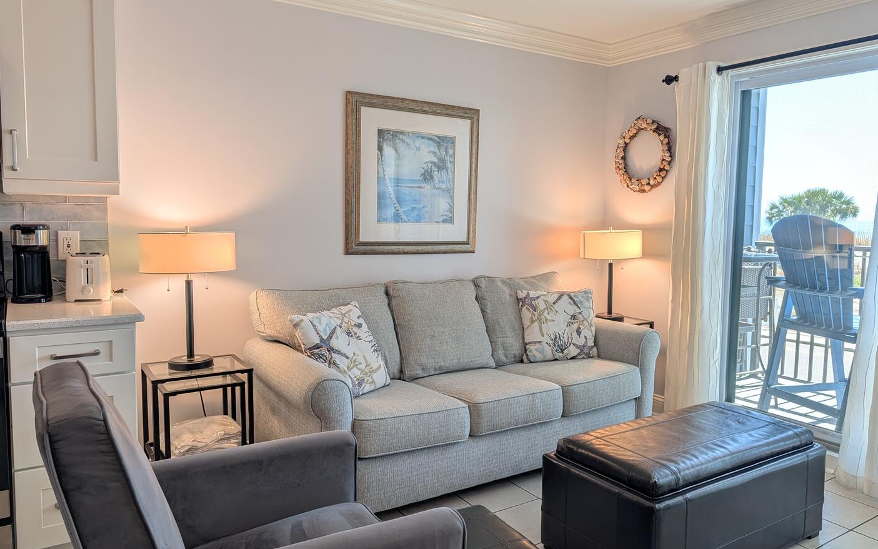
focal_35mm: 26
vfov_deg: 47.6
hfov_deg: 70.4
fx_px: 622
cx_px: 446
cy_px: 270
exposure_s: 1/267
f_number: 1.68
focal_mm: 6.9
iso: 42
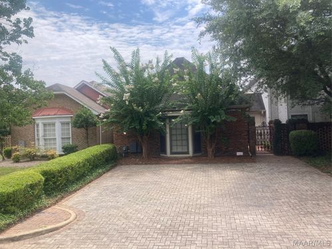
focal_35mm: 28
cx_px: 166
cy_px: 124
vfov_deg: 49.7
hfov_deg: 63.4
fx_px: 269
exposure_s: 1/1675
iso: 20
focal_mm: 3.99
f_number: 1.8
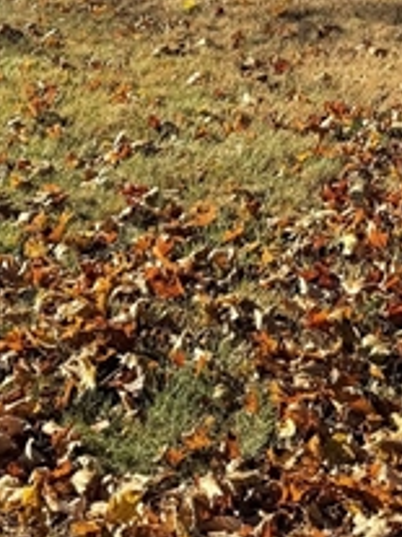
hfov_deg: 16.5
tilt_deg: +7.9
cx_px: 278
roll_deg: +2.1
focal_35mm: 89
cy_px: -428
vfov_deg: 17.7
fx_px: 1380
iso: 80
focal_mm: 6.76
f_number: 1.78
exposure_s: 1/1727
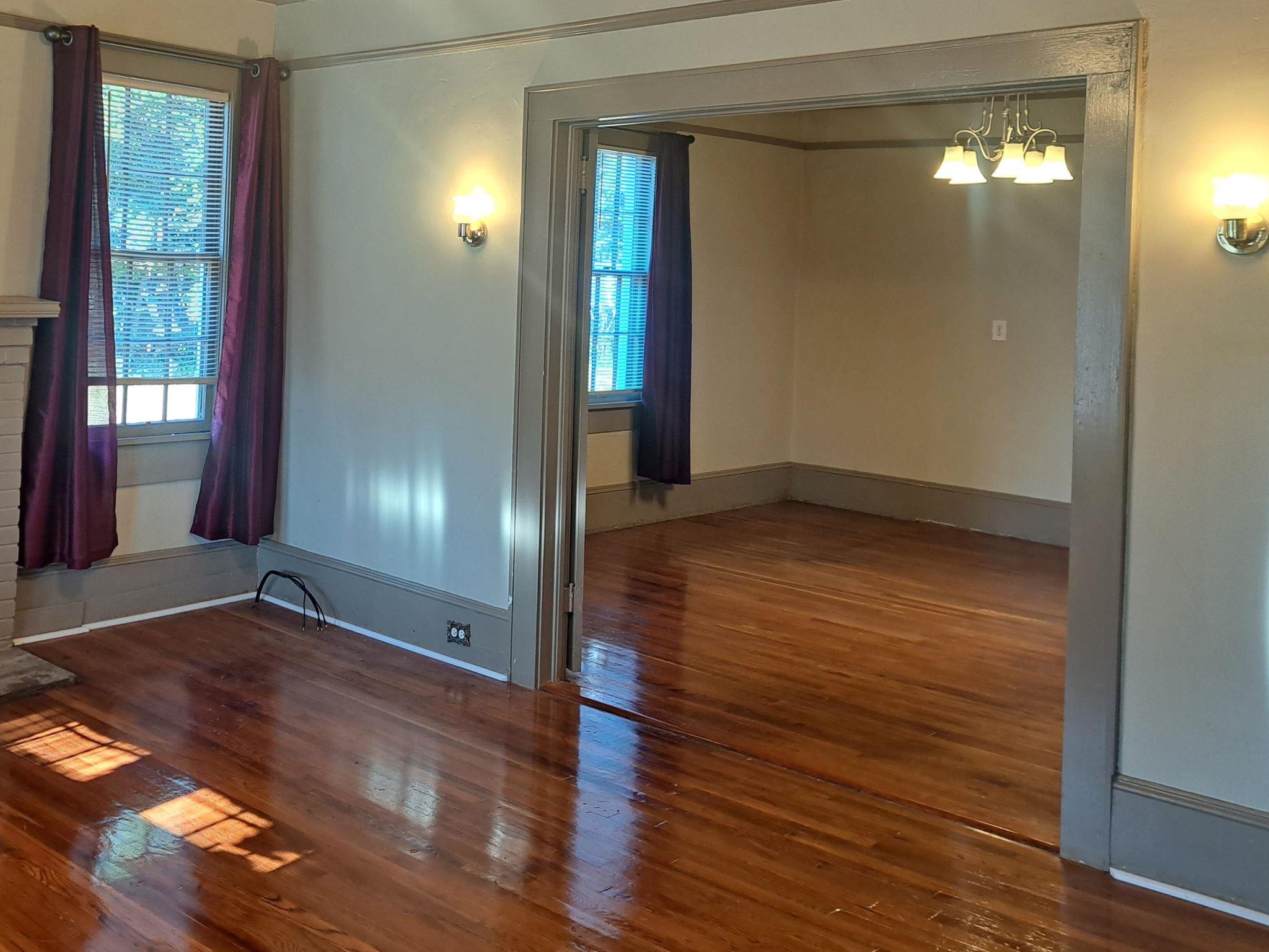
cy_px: 299
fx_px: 1320
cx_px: 392
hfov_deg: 50.1
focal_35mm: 36
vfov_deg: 39.1
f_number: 1.8
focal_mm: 5.23
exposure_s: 1/60
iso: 64
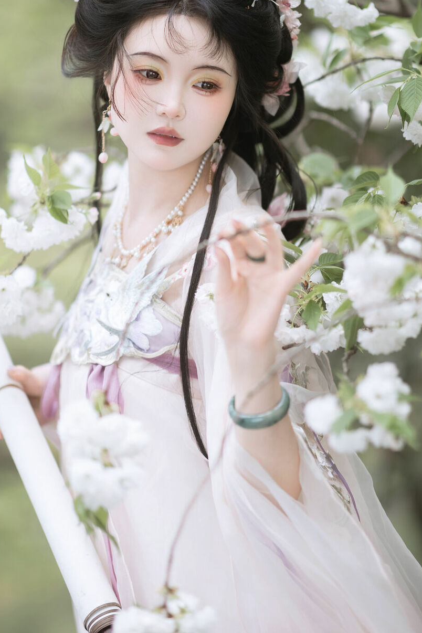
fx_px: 1952
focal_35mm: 111
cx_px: 229
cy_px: 224
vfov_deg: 18.4
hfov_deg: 12.3
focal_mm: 85
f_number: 1.4
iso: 100
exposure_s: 1/1600
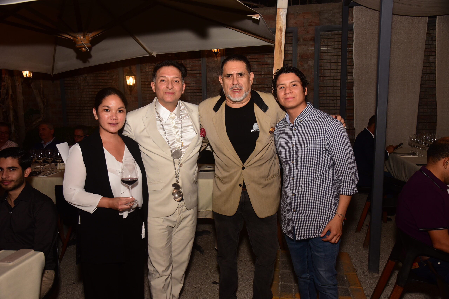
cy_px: 150
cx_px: 224
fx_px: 374
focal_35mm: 30
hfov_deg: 61.9
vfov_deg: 43.6
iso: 800
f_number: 6.3
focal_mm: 30
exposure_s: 1/125
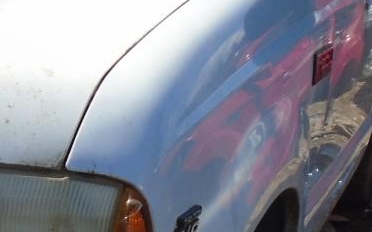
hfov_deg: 20.7
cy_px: 301
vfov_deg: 13.3
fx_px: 963
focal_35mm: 95
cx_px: -49
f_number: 8
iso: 100
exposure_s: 1/160
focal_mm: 4.6
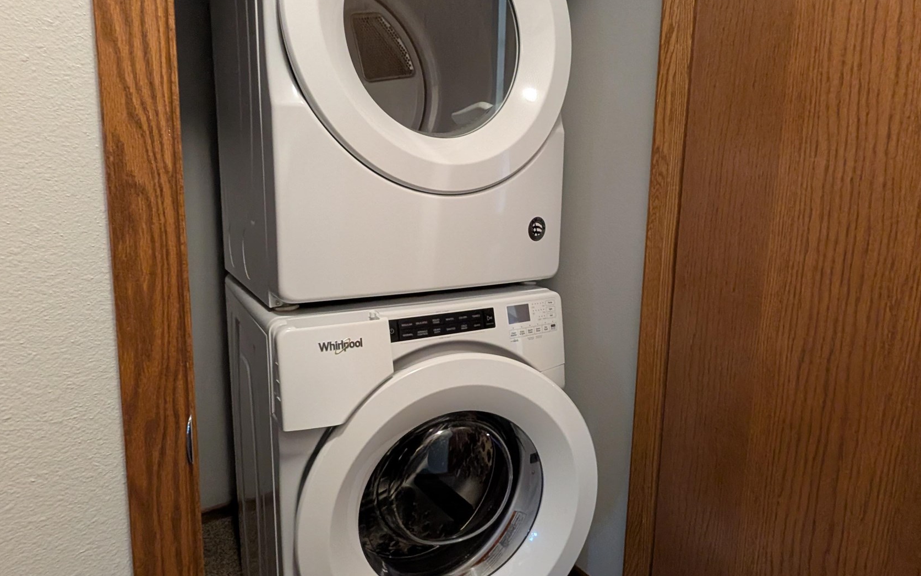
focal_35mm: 19
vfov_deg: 62.1
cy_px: 265
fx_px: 477
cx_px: 474
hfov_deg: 88.0
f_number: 2.2
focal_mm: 1.95
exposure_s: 1/24
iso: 483
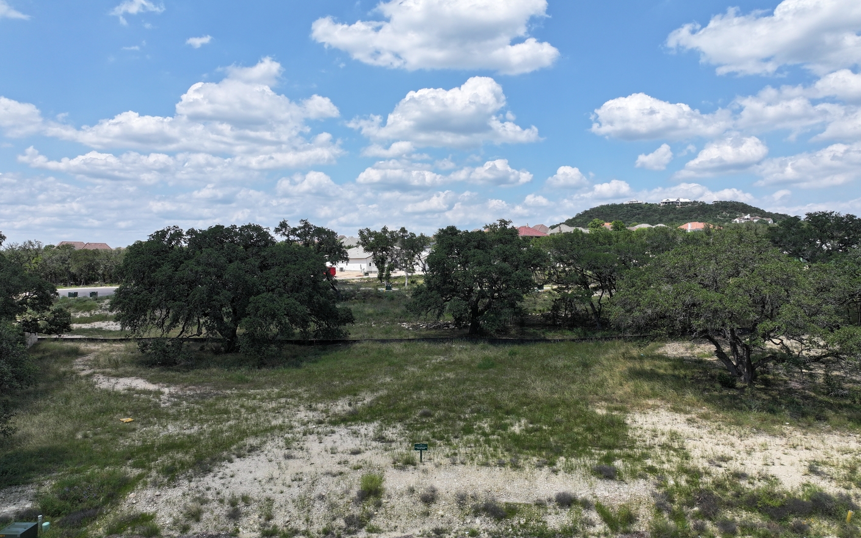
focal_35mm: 26
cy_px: 260
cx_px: 425
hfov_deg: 70.4
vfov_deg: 47.6
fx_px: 610
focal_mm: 12.29
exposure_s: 1/2000
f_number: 2.8
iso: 130
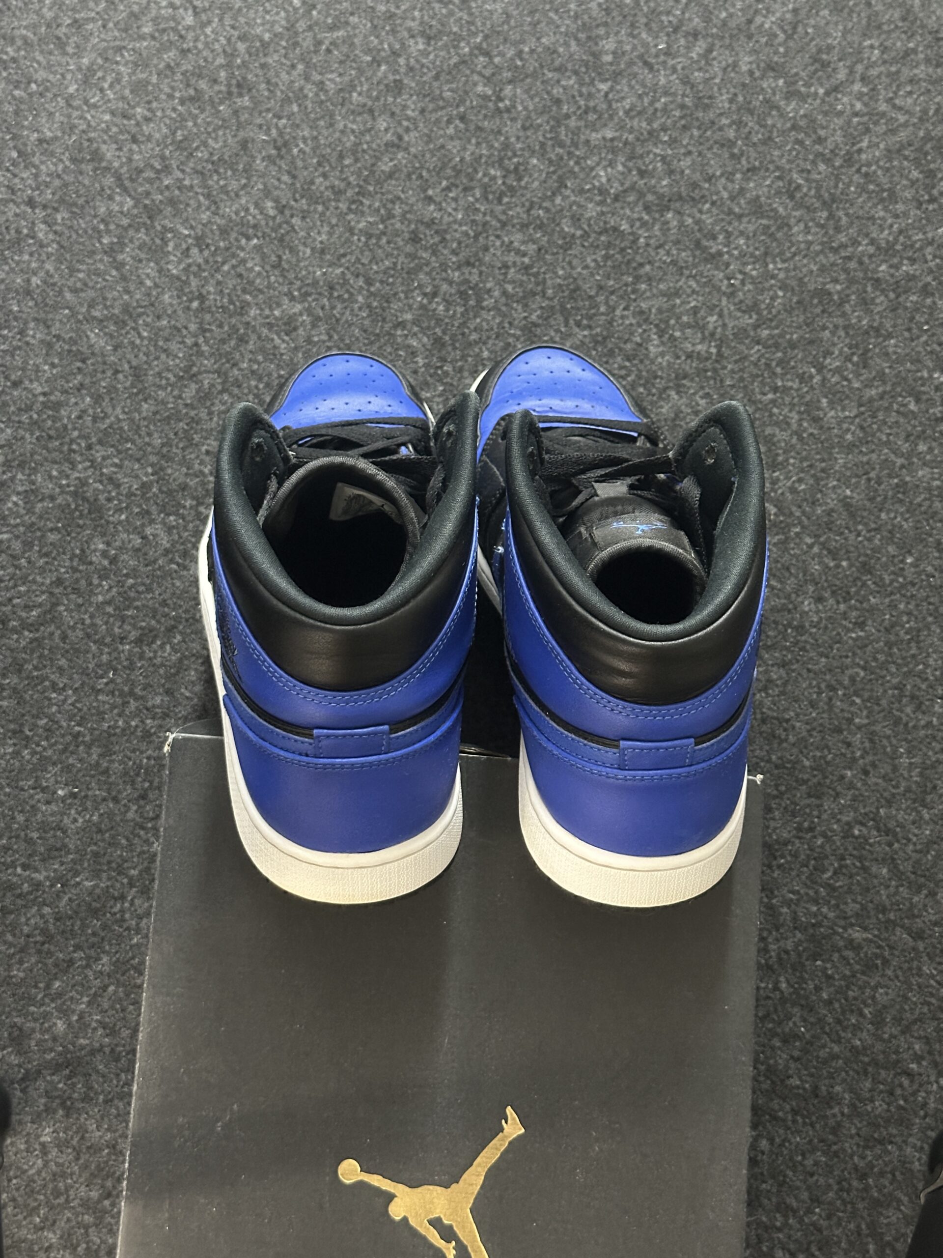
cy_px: 629
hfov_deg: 30.3
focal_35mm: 48
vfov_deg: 39.7
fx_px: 1743
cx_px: 472
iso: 800
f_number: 1.78
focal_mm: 6.86
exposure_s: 1/25
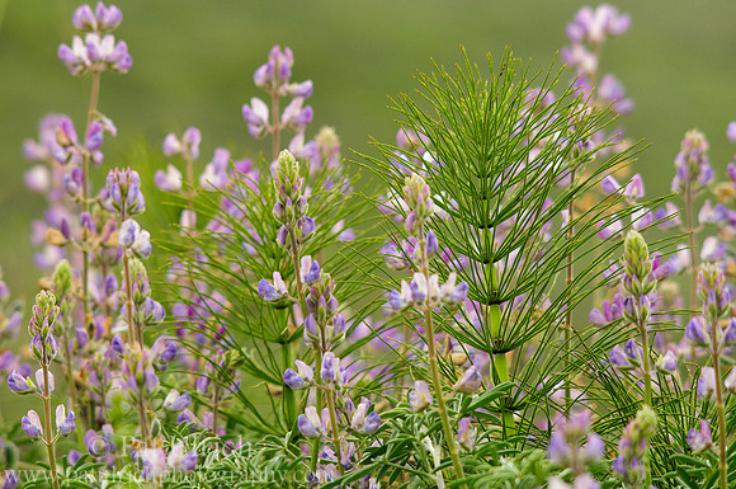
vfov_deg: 4.6
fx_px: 6125
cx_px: 368
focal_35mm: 300
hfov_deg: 6.9
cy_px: 244
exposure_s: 1/160
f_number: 8
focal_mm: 200
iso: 640
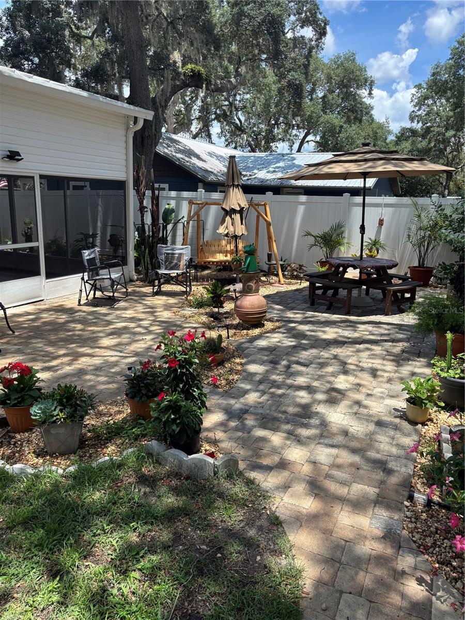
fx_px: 466
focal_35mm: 26
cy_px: 310
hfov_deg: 53.1
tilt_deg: -11.9
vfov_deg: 67.3
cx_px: 232
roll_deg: -1.8
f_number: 1.6
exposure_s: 1/1311
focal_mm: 5.96
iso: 50
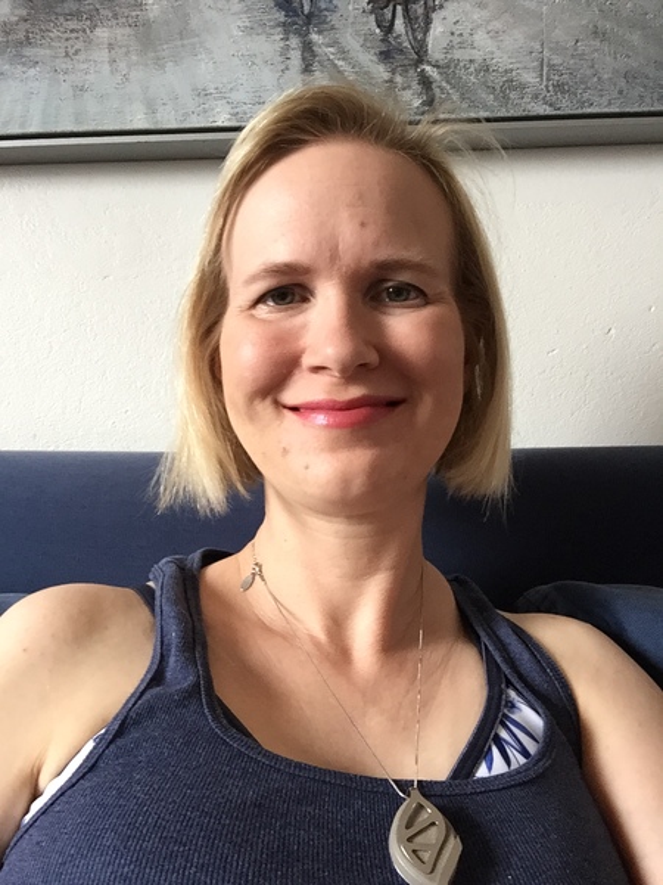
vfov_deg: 58.4
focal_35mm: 31
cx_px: 332
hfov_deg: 45.4
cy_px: 442
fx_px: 792
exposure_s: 1/33
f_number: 2.2
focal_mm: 2.65
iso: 100
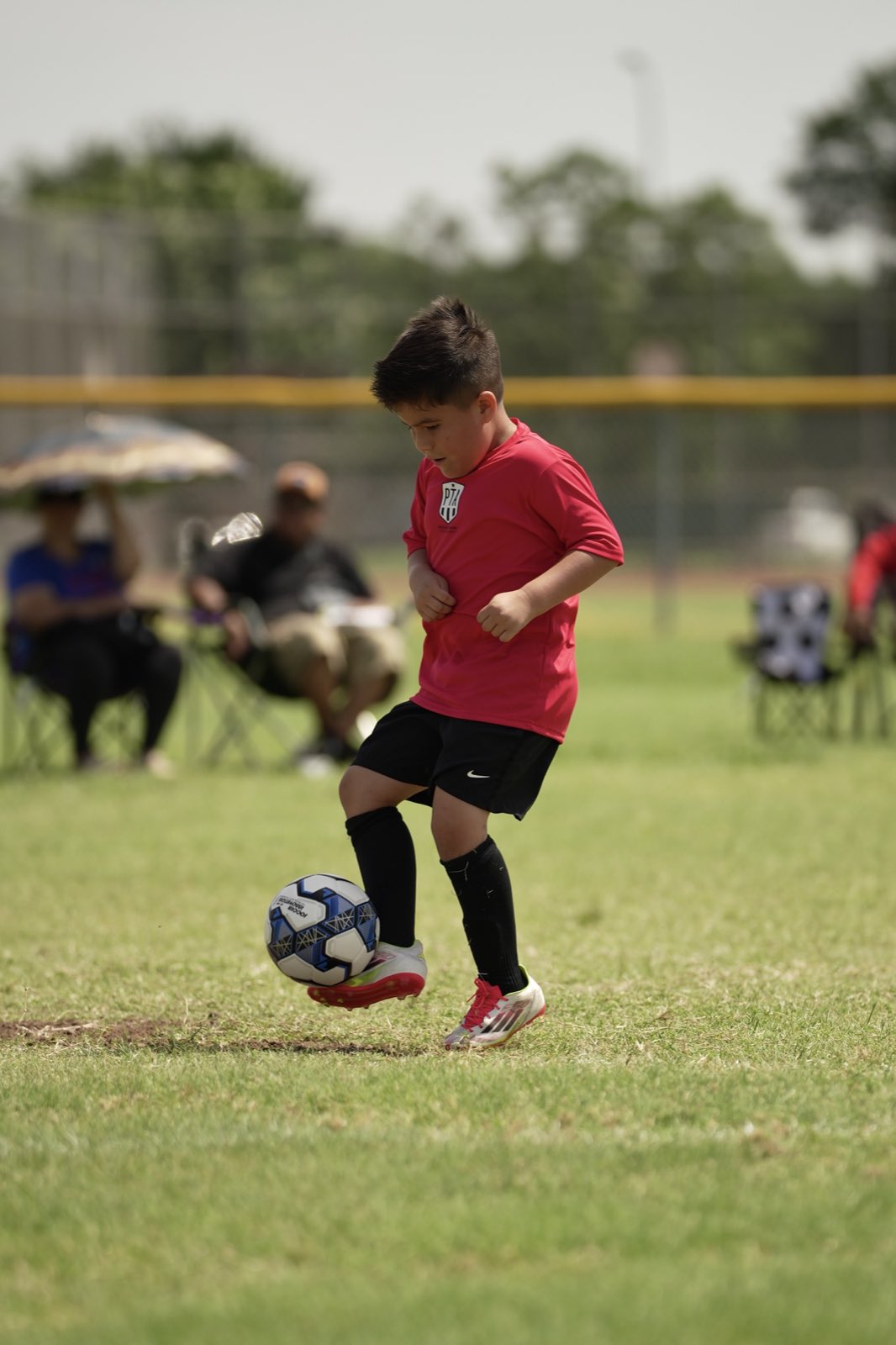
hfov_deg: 4.6
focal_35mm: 300
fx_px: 11204
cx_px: 448
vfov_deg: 6.9
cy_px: 672
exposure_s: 1/2500
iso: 160
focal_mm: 200
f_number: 2.8
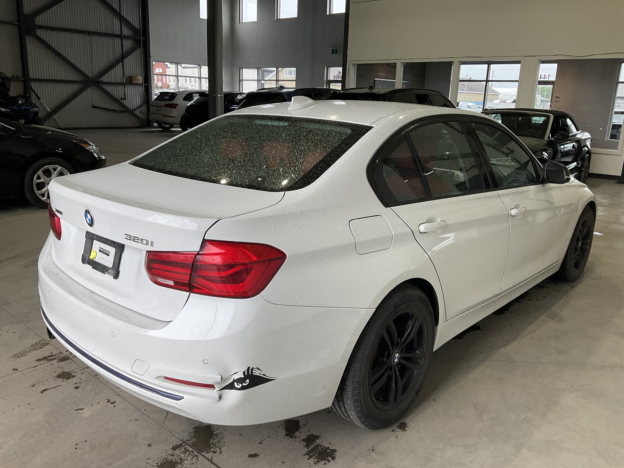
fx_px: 523
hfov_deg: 61.7
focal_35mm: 29
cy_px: 234
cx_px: 312
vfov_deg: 48.2
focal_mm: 3
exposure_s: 1/122
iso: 25
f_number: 1.8
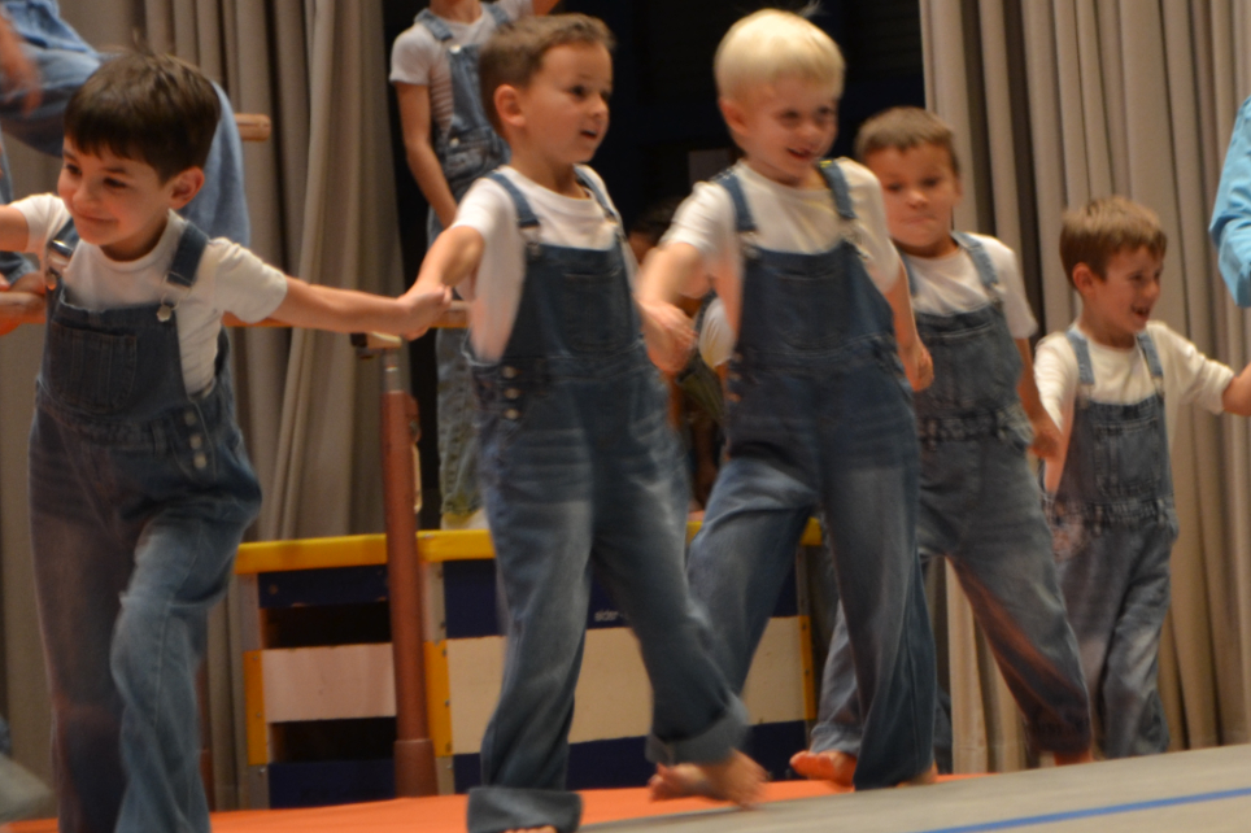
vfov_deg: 9.0
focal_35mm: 153
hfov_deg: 13.4
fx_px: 5315
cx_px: 736
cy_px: 246
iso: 400
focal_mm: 48
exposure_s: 1/50
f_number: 5.3
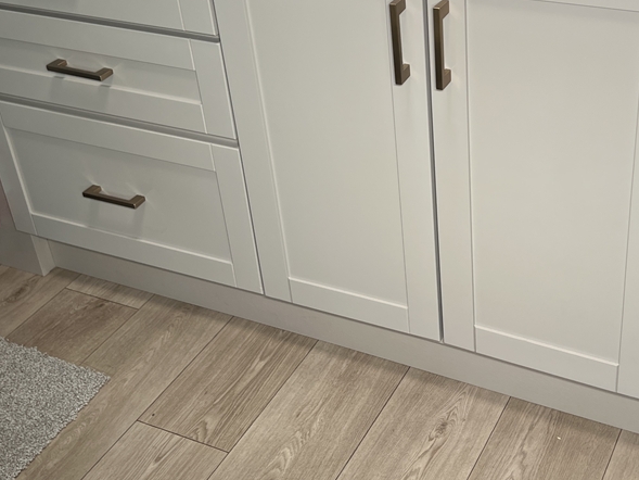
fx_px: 979
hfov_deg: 36.0
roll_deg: +4.1
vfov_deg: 27.5
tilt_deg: -29.7
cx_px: 391
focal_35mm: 53
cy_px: 186
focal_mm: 5.7
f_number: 1.5
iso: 50
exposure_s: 1/121
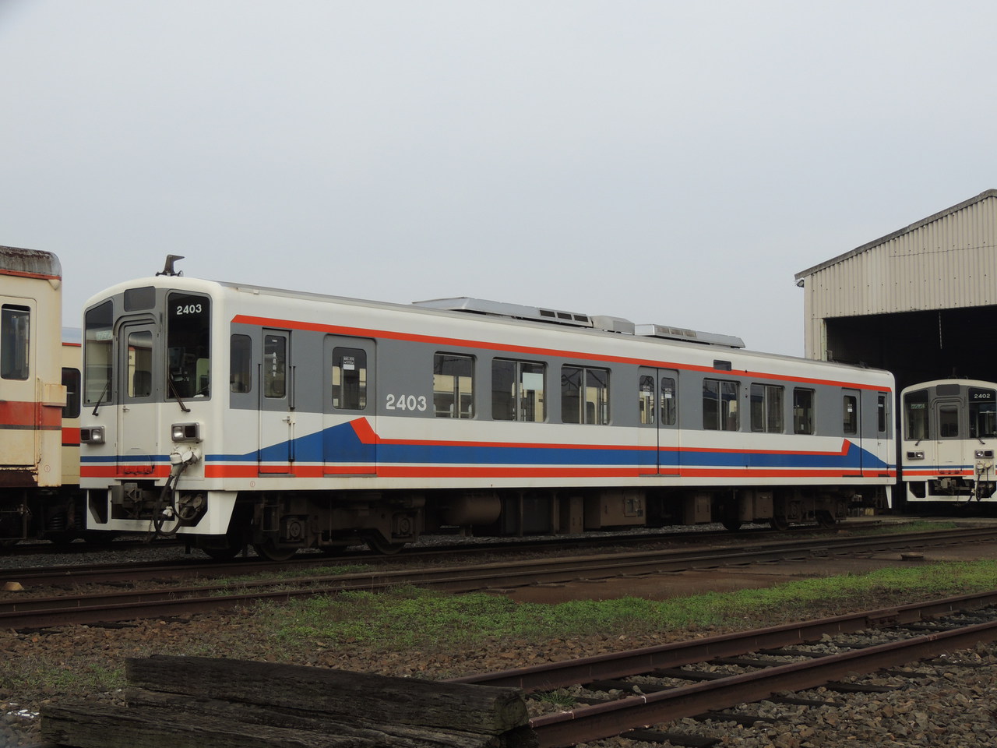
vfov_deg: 29.1
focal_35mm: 50
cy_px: 374
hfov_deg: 38.2
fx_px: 1440
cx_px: 498
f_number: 3.6
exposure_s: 1/640
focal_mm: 8.9
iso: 100
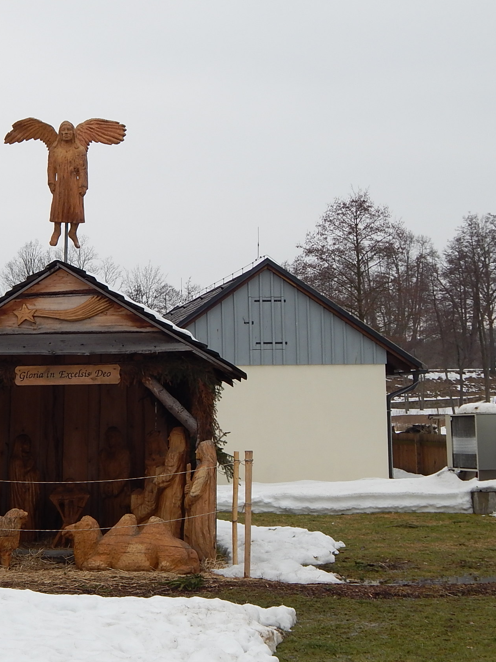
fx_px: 1414
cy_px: 329
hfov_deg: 19.7
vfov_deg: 26.3
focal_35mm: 74
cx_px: 89
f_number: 3.8
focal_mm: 9.7
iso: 125
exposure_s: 1/500
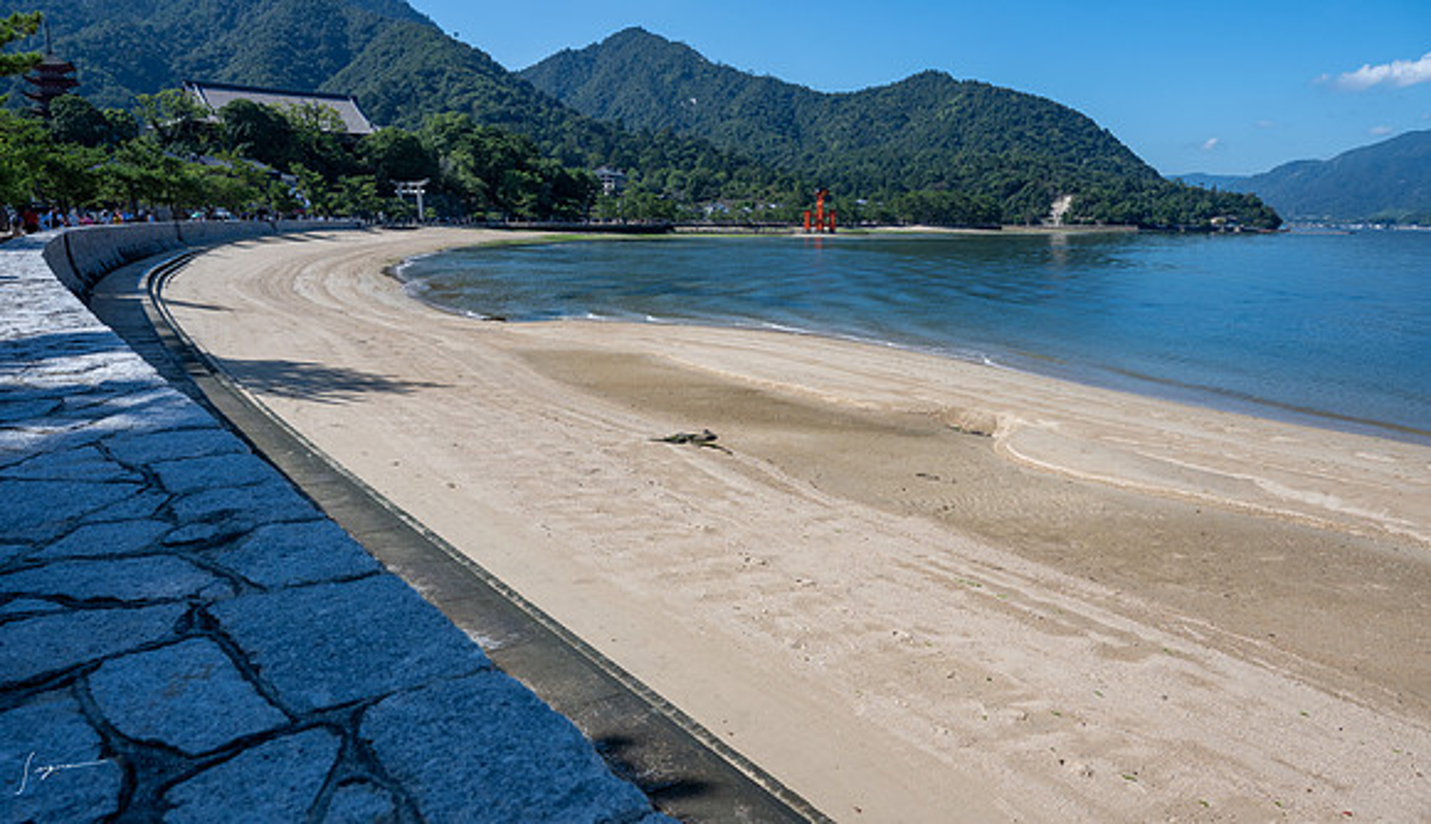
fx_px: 990
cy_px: 400
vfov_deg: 45.2
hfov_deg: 71.7
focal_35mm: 26
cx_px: 727
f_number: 8
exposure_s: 1/500
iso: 250
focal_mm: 24
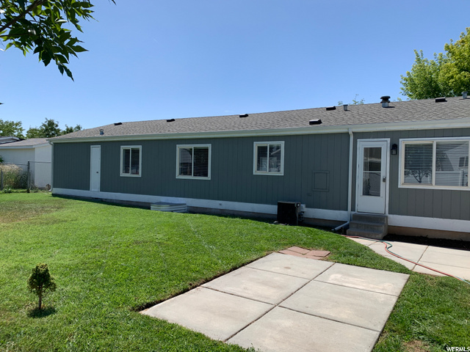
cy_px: 176
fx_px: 353
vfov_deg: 53.1
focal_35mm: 26
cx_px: 235
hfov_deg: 67.3
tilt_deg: -1.8
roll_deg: -1.0
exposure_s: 1/2481
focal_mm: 4.25
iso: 25
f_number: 1.8
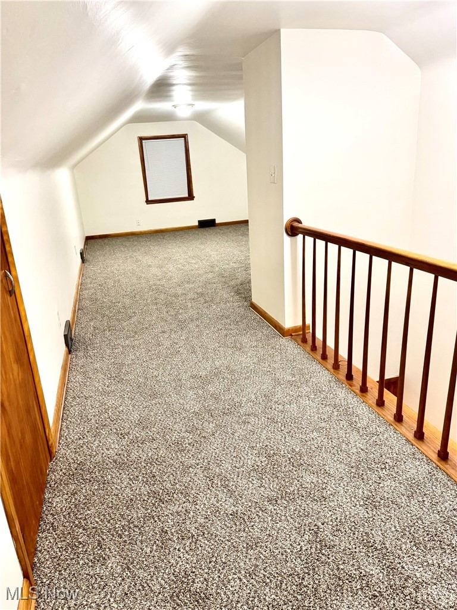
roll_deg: +4.4
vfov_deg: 71.6
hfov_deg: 56.8
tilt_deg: -19.0
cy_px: 305
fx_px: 422
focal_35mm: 24
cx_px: 228
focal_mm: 6.76
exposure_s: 1/60
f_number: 1.78
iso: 320
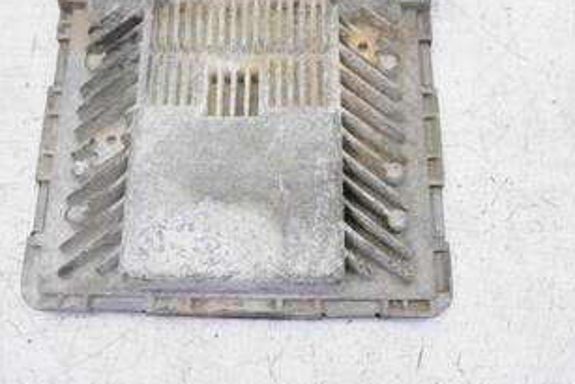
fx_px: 623
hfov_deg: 49.5
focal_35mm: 39
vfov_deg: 33.7
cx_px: 268
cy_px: 105
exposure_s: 1/60
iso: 200
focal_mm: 12
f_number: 3.5
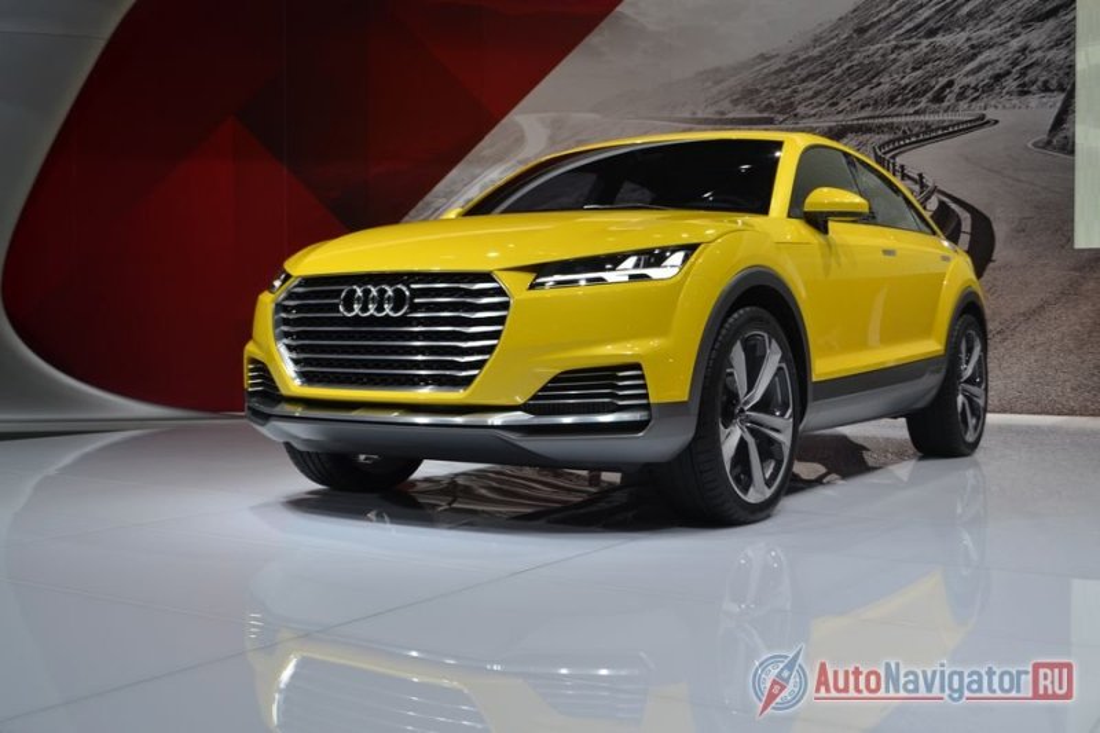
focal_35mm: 42
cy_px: 366
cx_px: 550
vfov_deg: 31.9
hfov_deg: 46.4
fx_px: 1283
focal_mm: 28
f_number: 5.6
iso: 220
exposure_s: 1/125
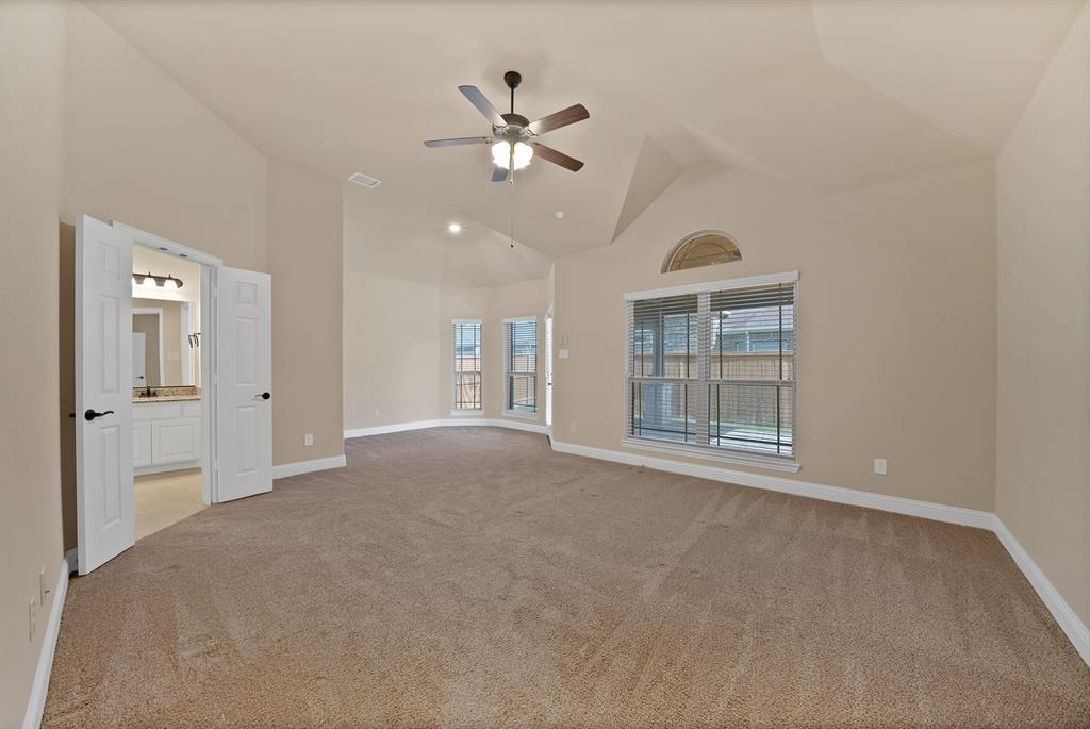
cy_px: 364
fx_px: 364
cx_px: 545
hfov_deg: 112.6
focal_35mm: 12
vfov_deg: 90.1
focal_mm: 12
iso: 640
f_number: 10
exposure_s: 2
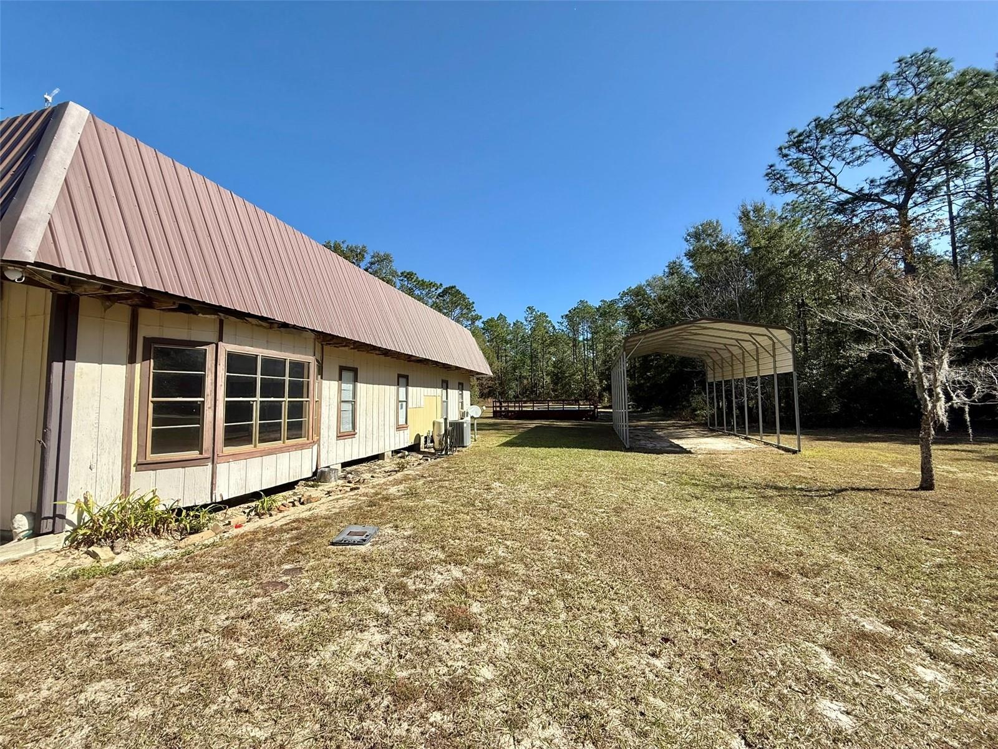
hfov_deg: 102.1
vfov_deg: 85.7
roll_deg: +1.4
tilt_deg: +4.1
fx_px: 404
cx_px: 499
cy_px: 374
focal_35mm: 14
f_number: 2.2
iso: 50
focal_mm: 2.22
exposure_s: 1/1613
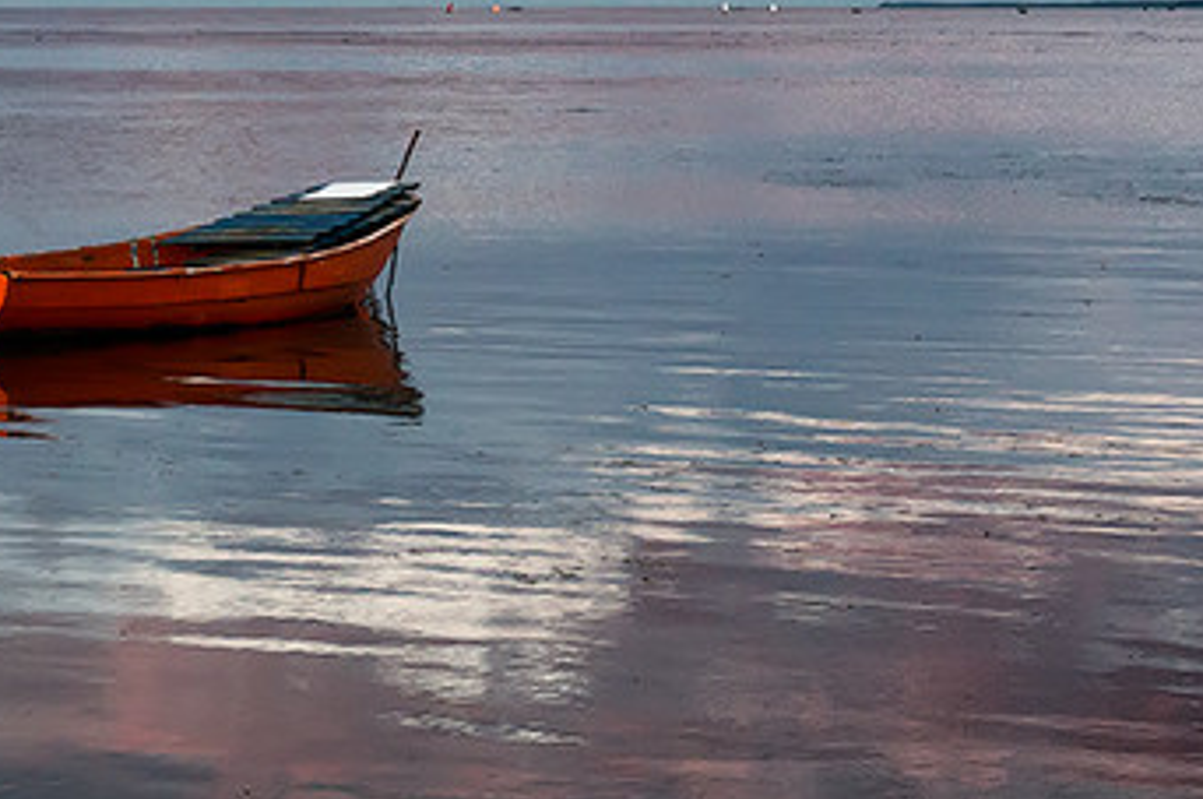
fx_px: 4349
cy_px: -137
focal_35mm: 130
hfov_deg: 15.7
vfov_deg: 10.3
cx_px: 686
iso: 800
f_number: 9
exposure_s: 1/60
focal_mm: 33
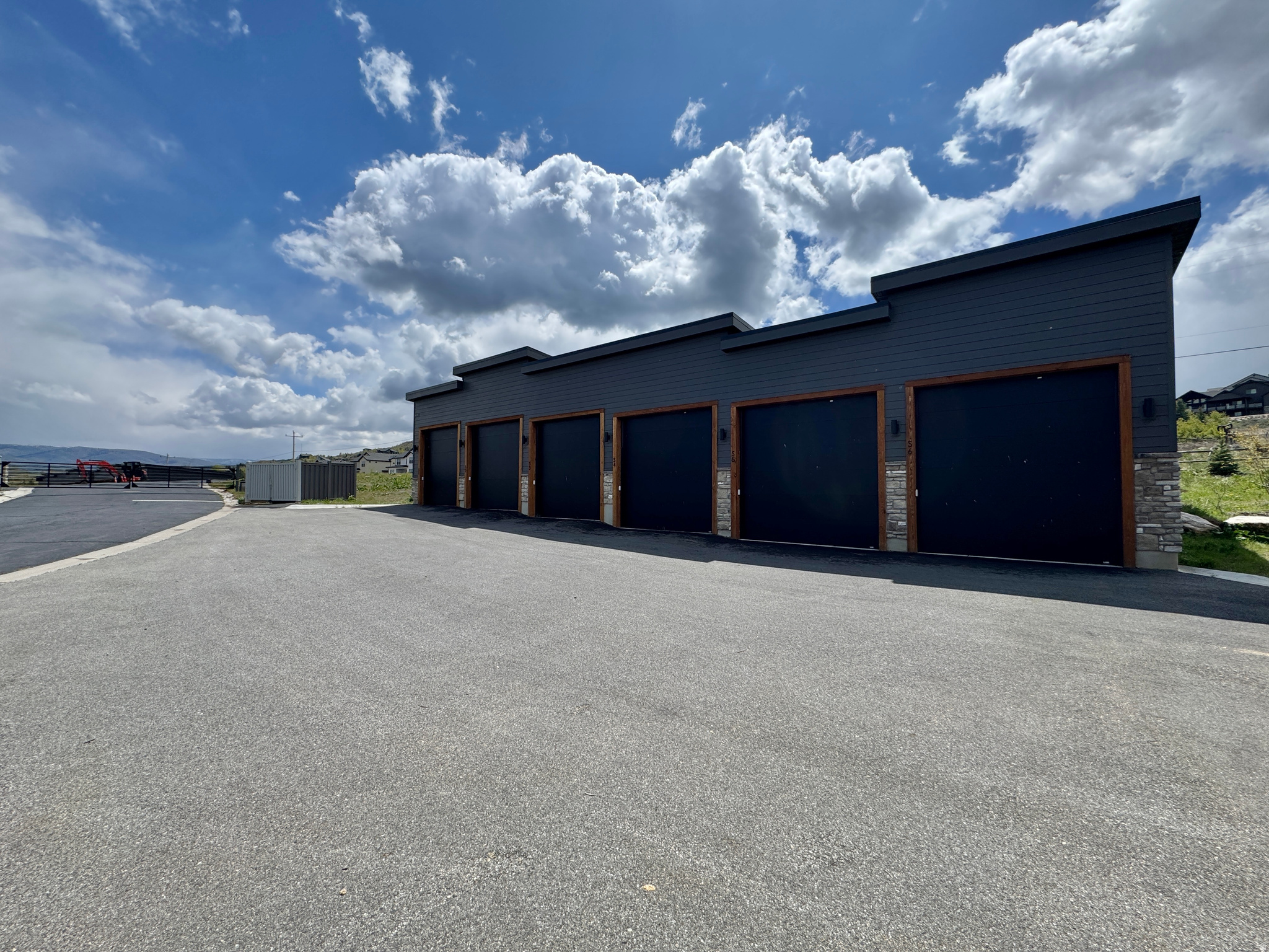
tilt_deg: +2.5
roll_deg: -1.5
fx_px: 513
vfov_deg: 85.7
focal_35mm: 14
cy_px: 476
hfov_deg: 102.1
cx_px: 634
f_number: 2.2
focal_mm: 2.22
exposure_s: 1/2584
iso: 50
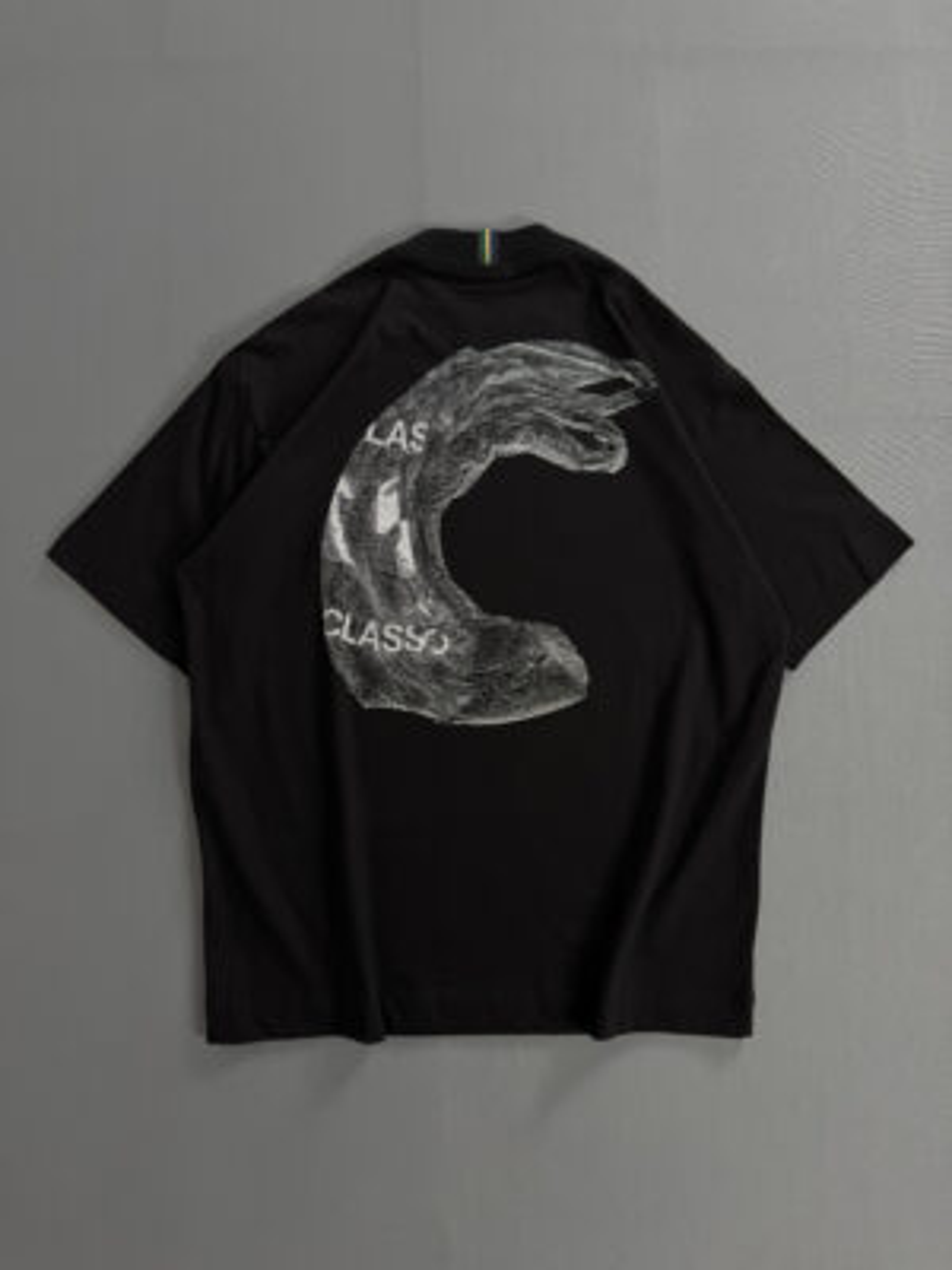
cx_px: 476
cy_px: 635
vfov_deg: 71.6
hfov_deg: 56.8
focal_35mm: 24
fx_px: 880
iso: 125
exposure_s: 1/60
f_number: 1.78
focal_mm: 6.76
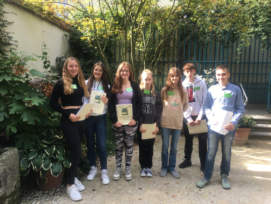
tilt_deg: -5.7
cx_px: 136
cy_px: 102
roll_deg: -1.8
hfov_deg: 61.7
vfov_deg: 48.2
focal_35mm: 29
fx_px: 227
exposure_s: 1/100
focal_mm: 4.15
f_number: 2.2
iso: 25
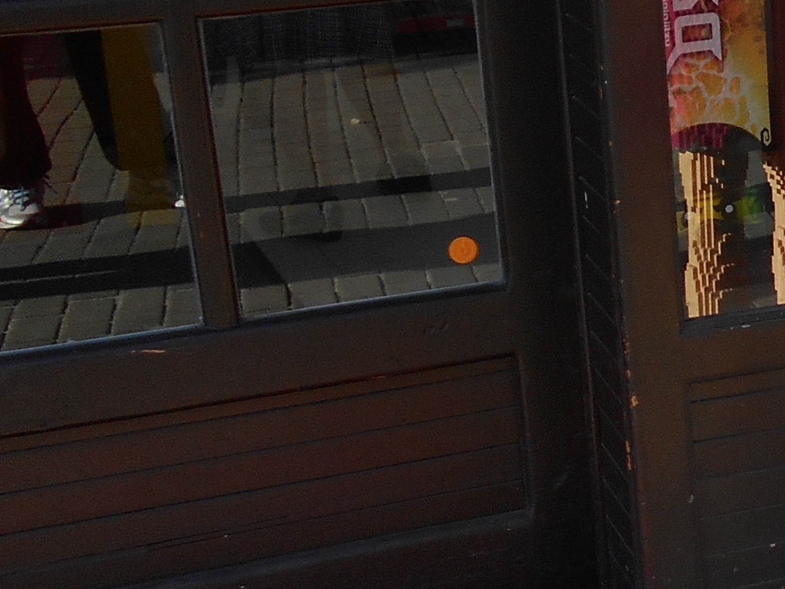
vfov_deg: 16.7
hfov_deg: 19.2
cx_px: 1212
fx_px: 1996
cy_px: 181
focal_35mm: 88
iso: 80
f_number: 3.2
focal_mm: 4.6
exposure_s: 1/250
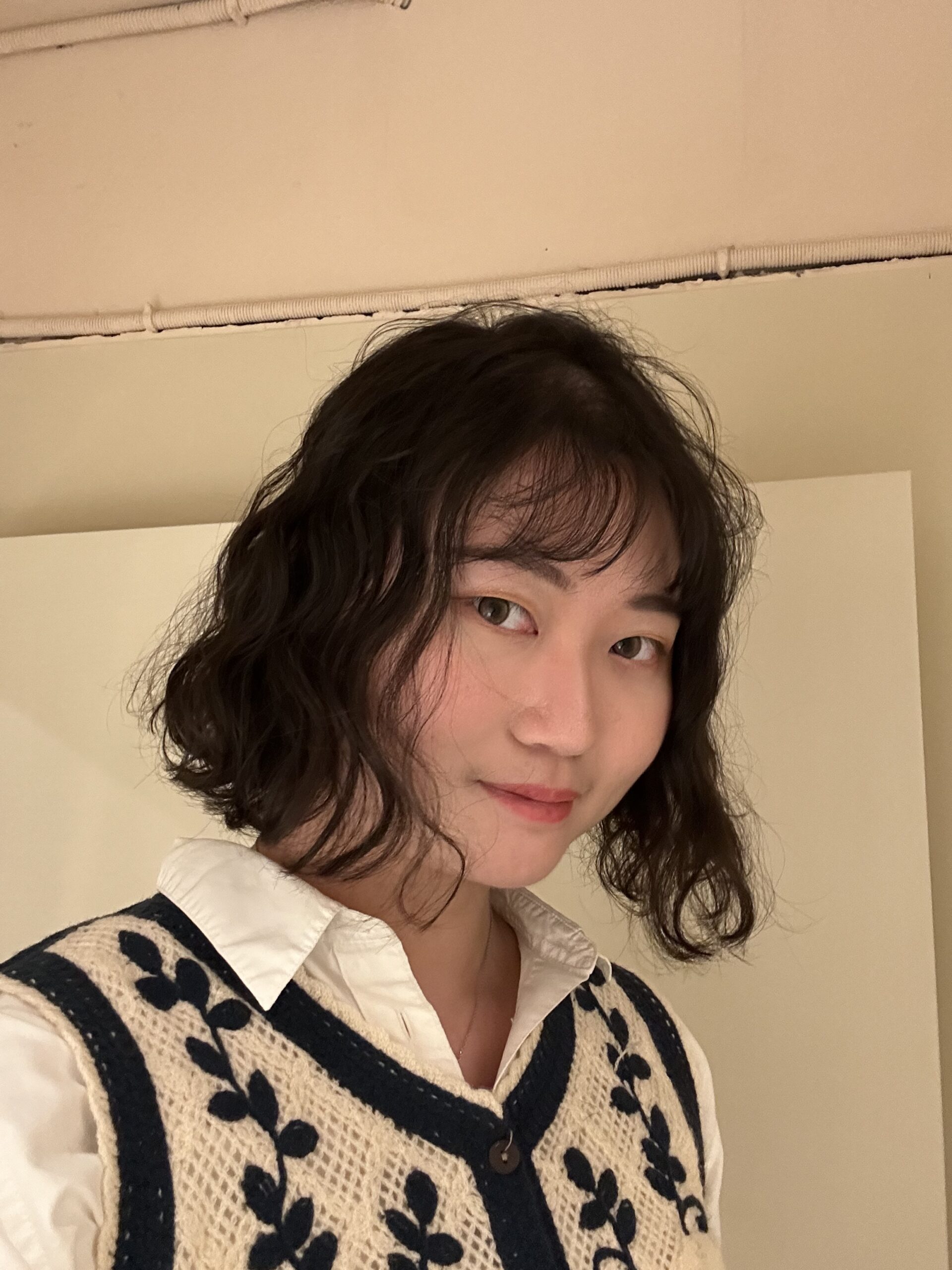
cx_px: 476
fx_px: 1100
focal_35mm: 30
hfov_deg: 46.8
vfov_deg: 60.0
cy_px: 635
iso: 500
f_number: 1.9
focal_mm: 2.69
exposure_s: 1/30
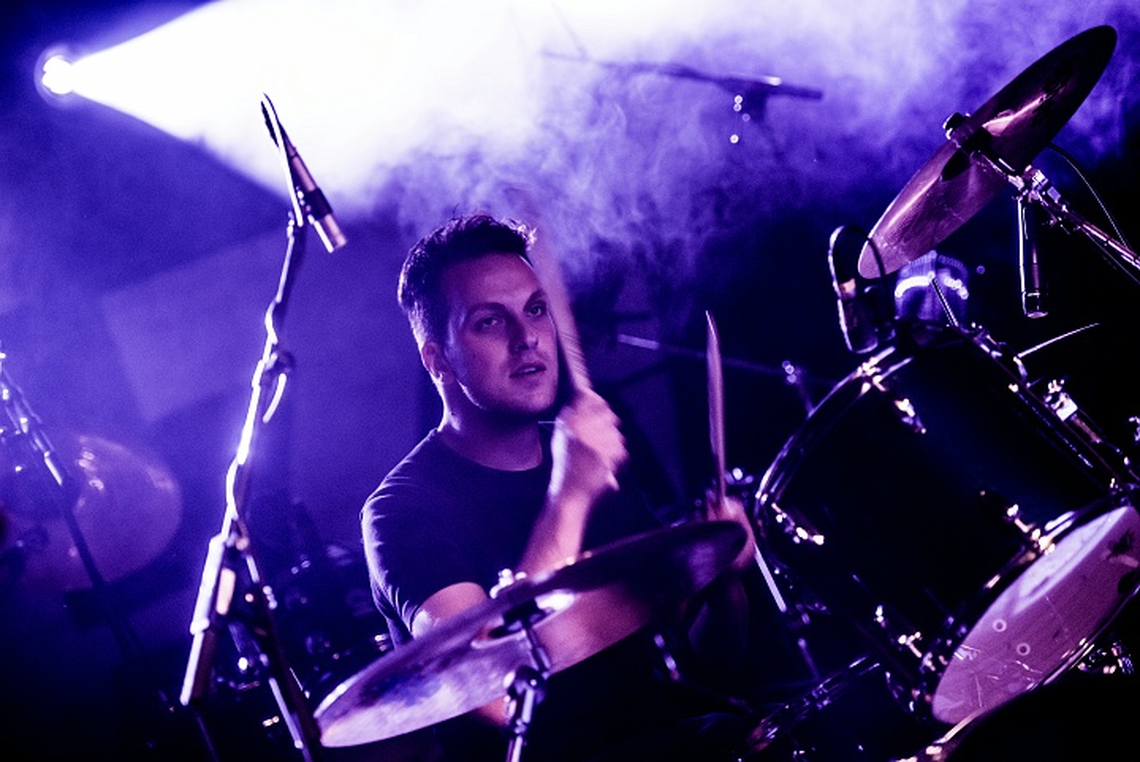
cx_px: 570
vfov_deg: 11.8
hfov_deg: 17.6
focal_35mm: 116
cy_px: 381
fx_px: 3675
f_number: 2.8
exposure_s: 1/100
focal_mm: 116
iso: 2500
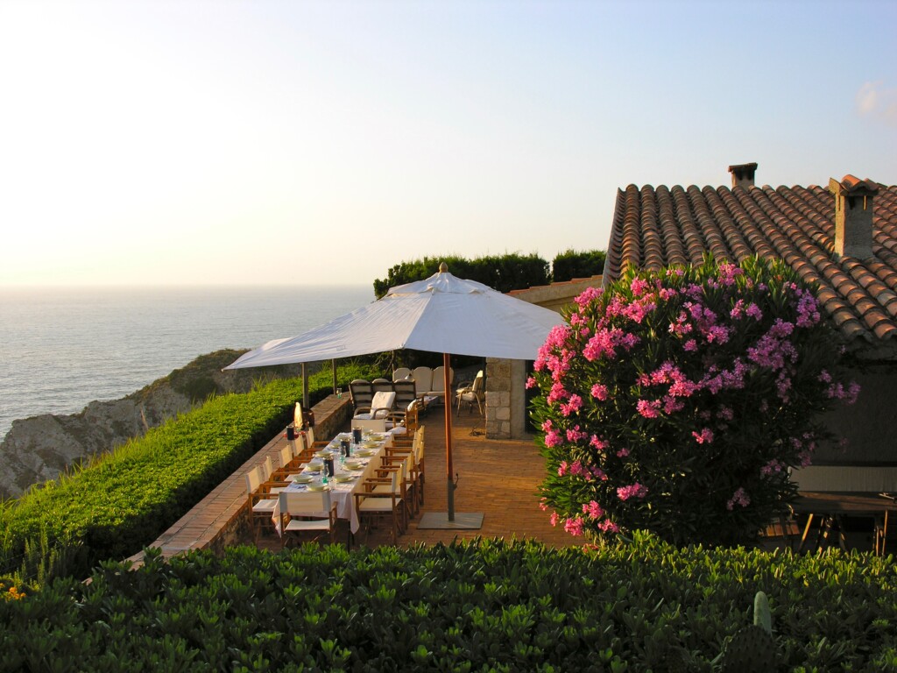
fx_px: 907
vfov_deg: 40.7
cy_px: 336
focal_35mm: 35
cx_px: 448
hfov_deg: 52.6
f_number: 5
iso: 50
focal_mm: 8.9
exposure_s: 1/110
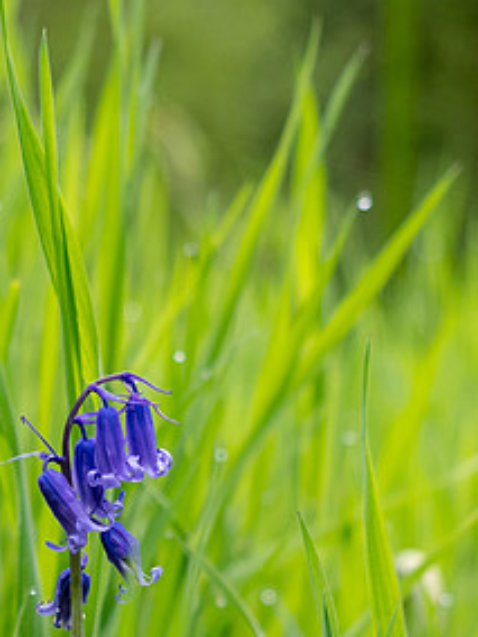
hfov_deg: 7.3
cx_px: 114
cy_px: 431
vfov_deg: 9.8
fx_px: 3719
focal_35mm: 202
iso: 400
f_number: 2.8
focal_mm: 40
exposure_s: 1/1000
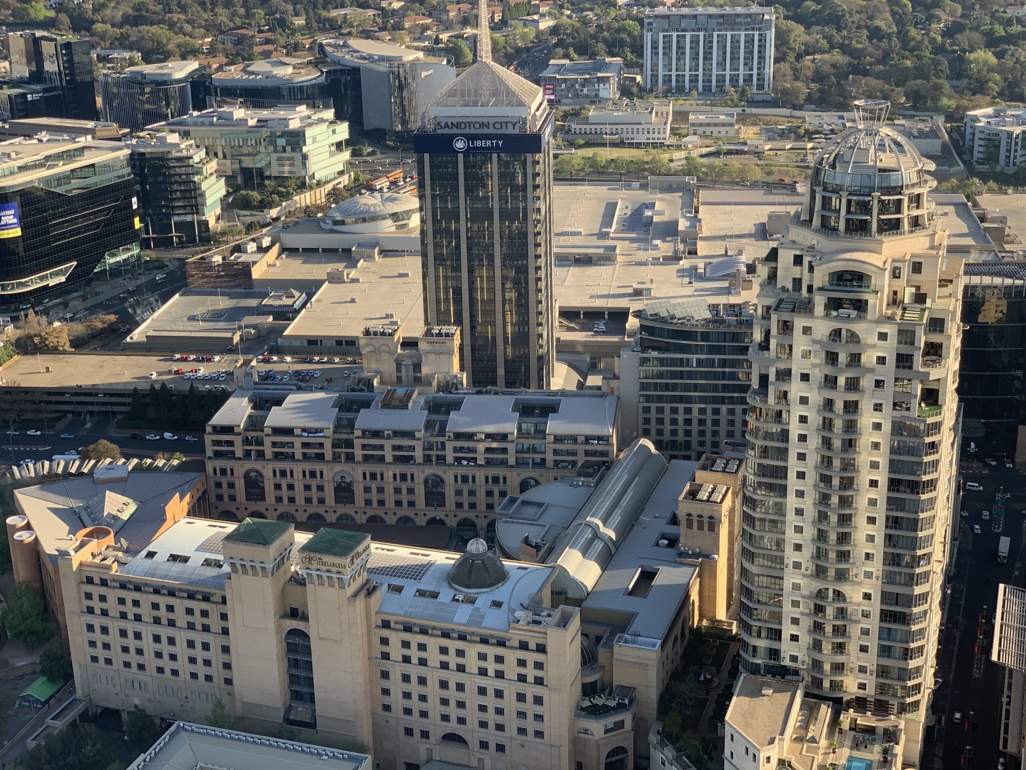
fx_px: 1541
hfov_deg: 36.8
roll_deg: +1.7
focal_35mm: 52
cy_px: 385
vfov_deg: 28.0
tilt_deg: -19.9
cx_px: 513
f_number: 2.4
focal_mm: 6
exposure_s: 1/199
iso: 16
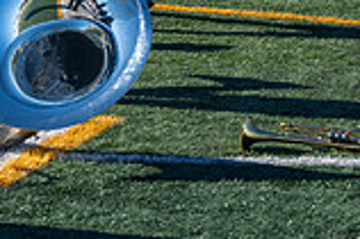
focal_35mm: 257
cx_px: 433
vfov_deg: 5.3
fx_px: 2567
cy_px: -199
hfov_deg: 7.9
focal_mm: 70
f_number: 5
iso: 250
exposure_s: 1/2000
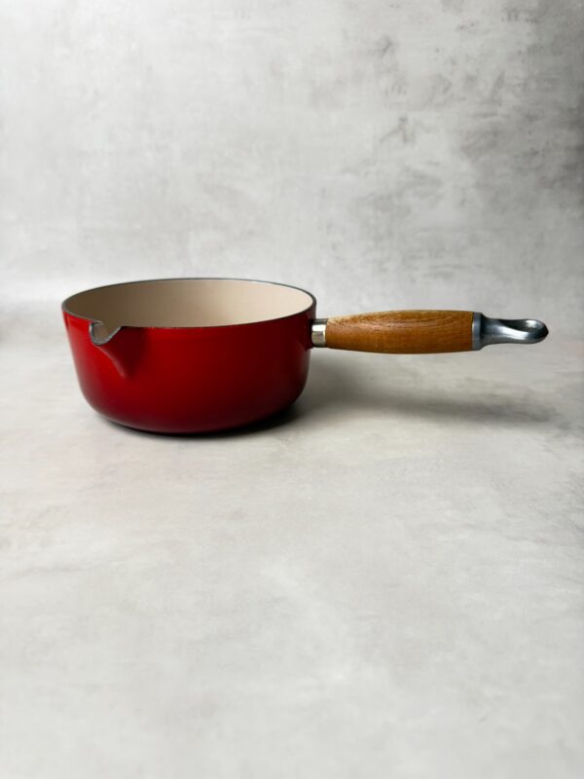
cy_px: 390
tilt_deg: -20.8
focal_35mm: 24
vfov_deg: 71.6
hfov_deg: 56.8
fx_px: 540
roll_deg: -0.5
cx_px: 292
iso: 125
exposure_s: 1/100
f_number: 1.78
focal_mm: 6.76
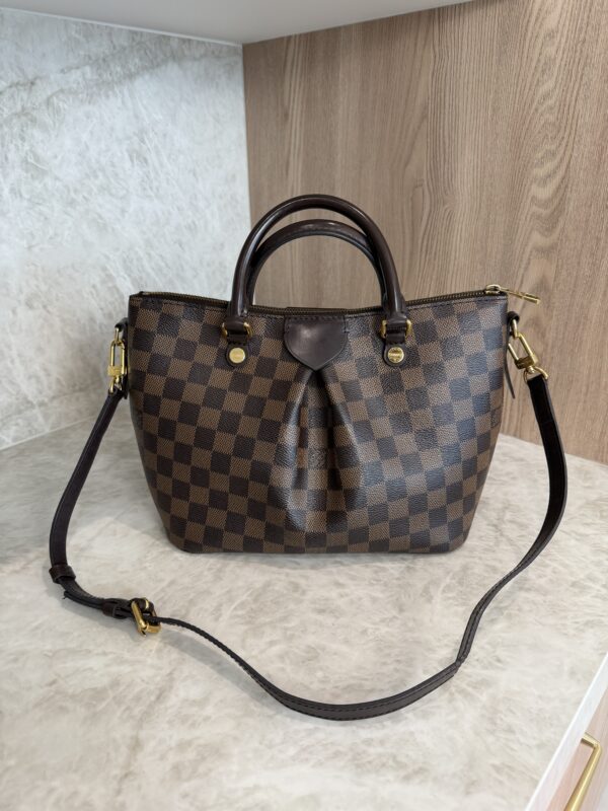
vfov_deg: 71.6
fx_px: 562
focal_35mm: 24
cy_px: 406
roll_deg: +0.3
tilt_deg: -23.7
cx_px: 304
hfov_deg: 56.8
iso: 160
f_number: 1.78
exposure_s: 1/120
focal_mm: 6.76
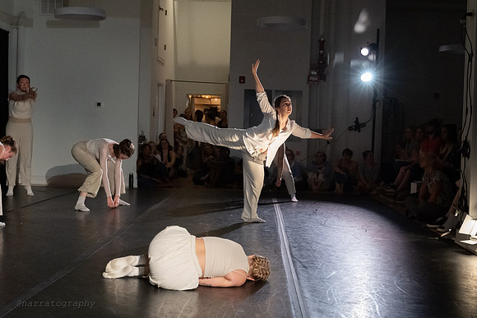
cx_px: 272
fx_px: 673
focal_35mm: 51
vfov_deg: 26.6
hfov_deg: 38.9
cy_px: 152
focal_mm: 44
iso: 6400
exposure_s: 1/400
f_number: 4.5
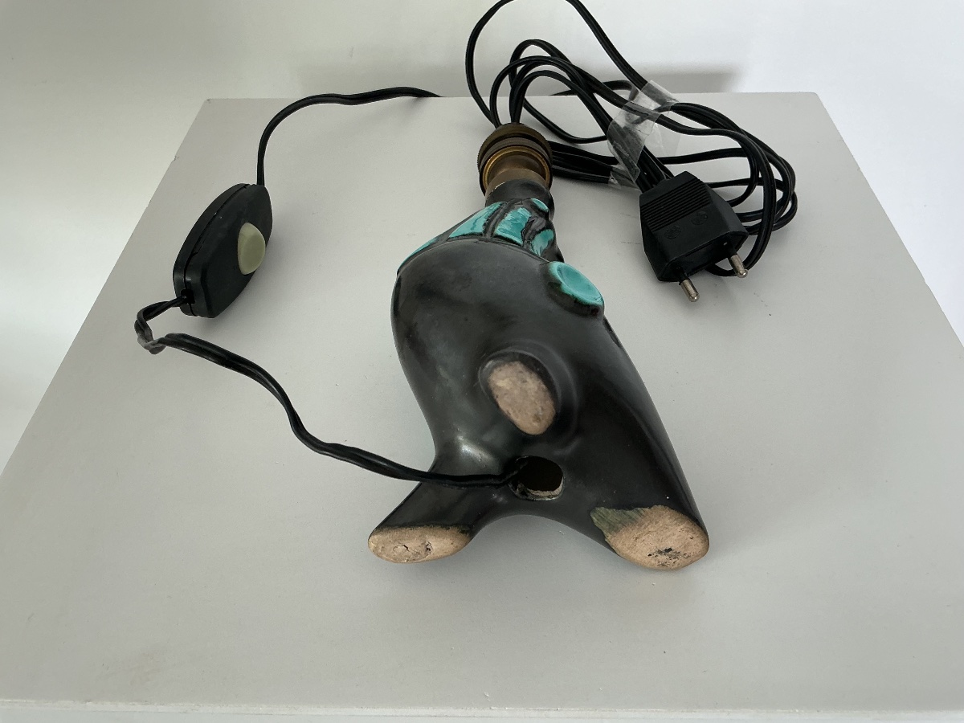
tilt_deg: -44.8
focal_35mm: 29
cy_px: 362
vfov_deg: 48.2
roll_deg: +2.2
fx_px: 808
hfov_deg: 61.7
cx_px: 482
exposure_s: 1/60
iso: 40
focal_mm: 3
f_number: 1.8
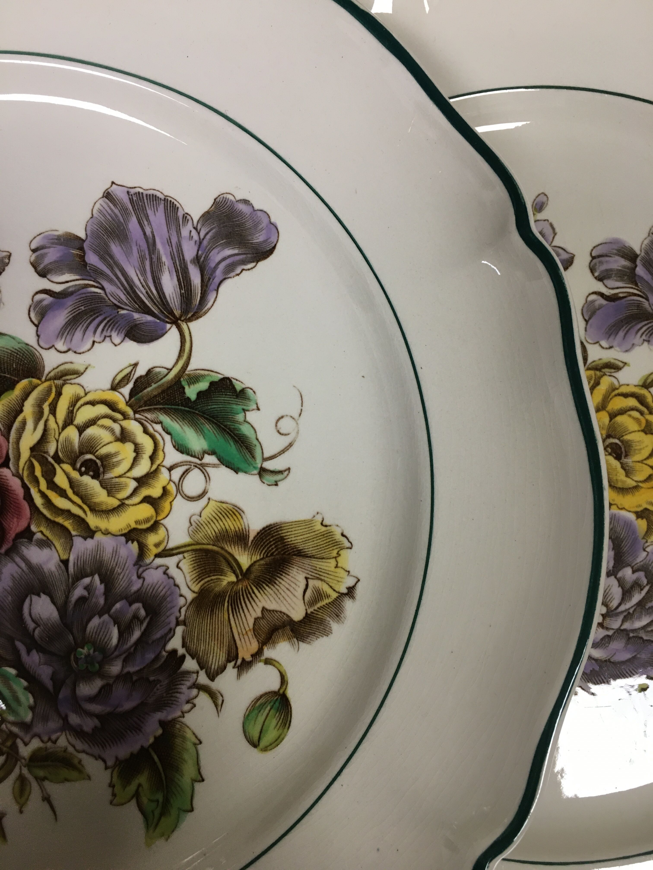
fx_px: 729
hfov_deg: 48.2
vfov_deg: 61.7
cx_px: 326
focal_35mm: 29
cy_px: 435
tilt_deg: -85.5
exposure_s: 1/33
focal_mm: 4.15
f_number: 2.2
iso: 50
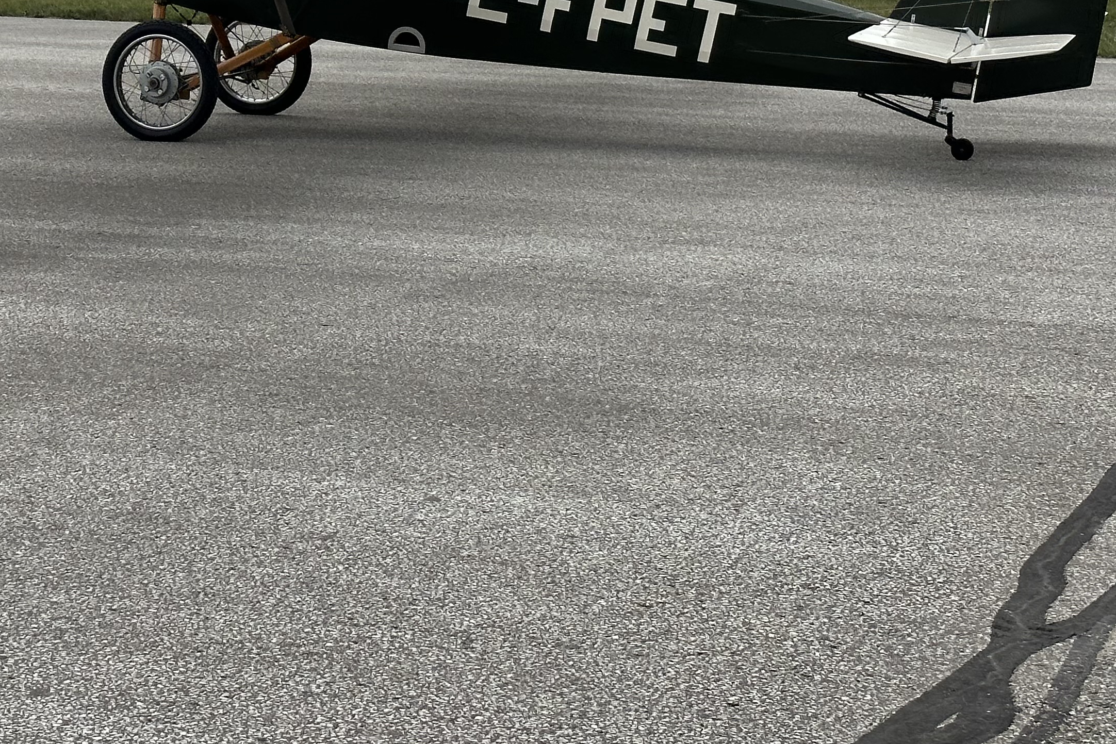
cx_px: 360
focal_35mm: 93
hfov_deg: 21.8
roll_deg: -0.5
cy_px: -24
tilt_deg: -6.7
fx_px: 2883
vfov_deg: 14.4
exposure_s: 1/5882
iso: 64
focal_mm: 6.86
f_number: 1.78
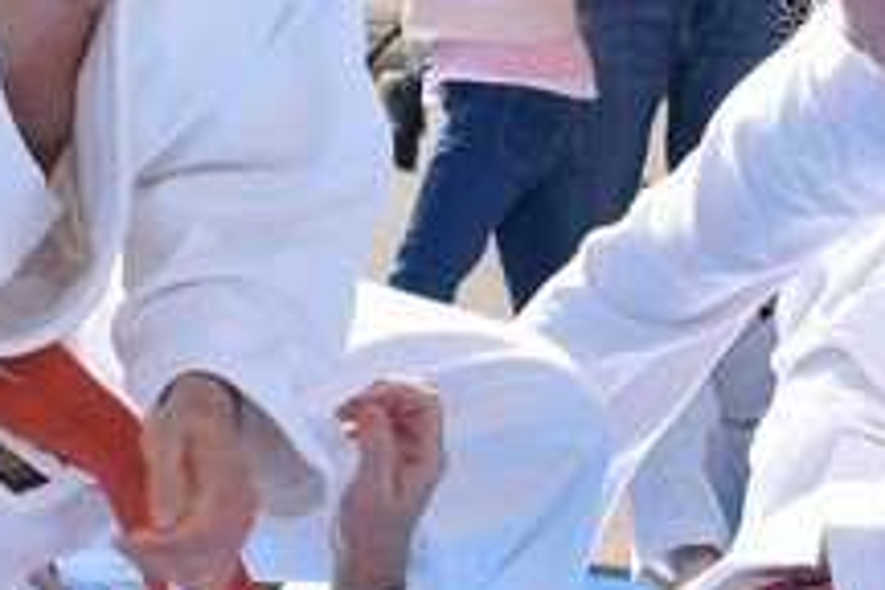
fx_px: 8751
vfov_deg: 3.8
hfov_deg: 5.8
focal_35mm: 356
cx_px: 766
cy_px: 998
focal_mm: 50
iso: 100
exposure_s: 1/500
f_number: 6.3
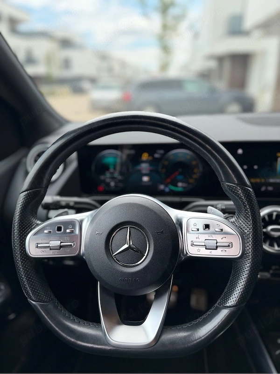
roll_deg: +0.6
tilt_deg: -21.2
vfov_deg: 71.6
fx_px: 259
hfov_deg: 56.8
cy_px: 187
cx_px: 140
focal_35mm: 24
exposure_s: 1/813
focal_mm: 6.76
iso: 100
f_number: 1.78
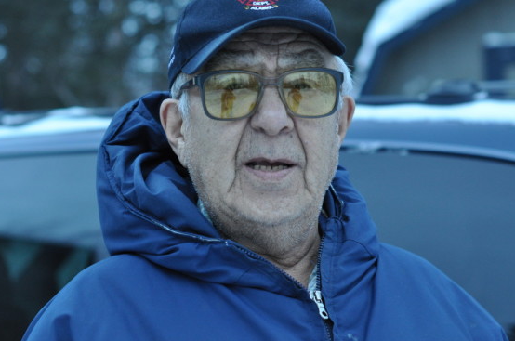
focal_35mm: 84
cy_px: 154
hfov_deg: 24.2
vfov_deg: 16.2
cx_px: 232
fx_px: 1199
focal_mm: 50
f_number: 2.8
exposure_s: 1/30
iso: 900
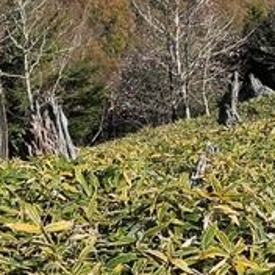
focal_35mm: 94
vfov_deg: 16.5
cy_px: -165
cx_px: 296
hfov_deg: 17.9
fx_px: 845
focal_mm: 5.4
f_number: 1.8
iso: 25
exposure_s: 1/1967
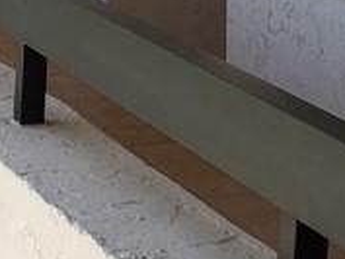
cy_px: -78
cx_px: 183
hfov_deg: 11.8
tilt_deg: -7.1
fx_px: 1676
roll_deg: -2.2
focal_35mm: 168
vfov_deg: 8.7
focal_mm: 4.15
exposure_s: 1/466
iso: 25
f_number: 2.2
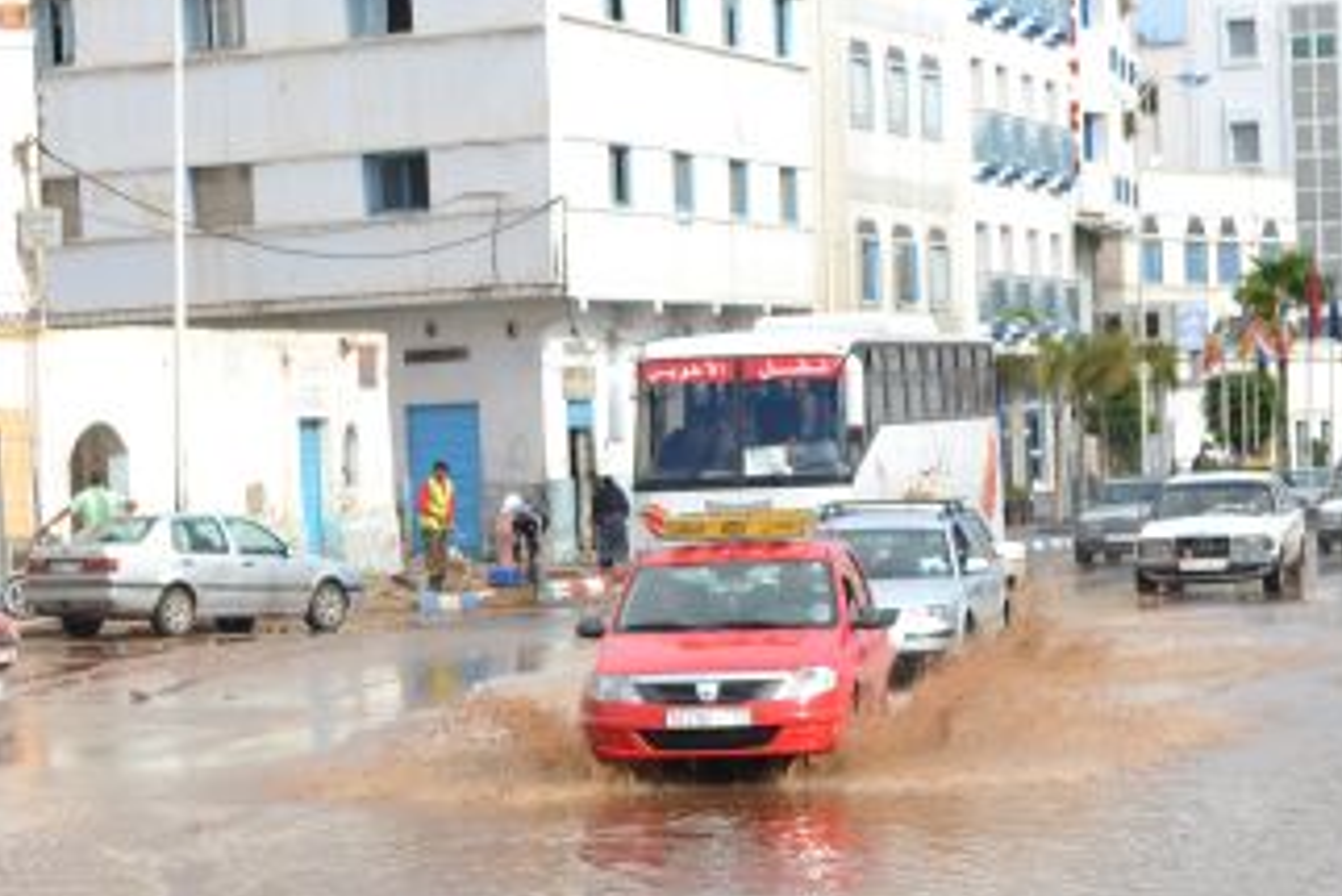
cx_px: 729
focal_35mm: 164
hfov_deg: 12.5
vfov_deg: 8.4
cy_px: 788
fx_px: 6116
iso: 100
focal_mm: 55
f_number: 9
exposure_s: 1/320
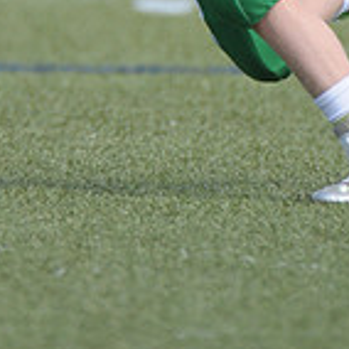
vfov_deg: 0.8
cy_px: -219
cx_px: 205
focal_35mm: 2081
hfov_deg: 0.8
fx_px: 23737
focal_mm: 400
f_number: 4
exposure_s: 1/1600
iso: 500
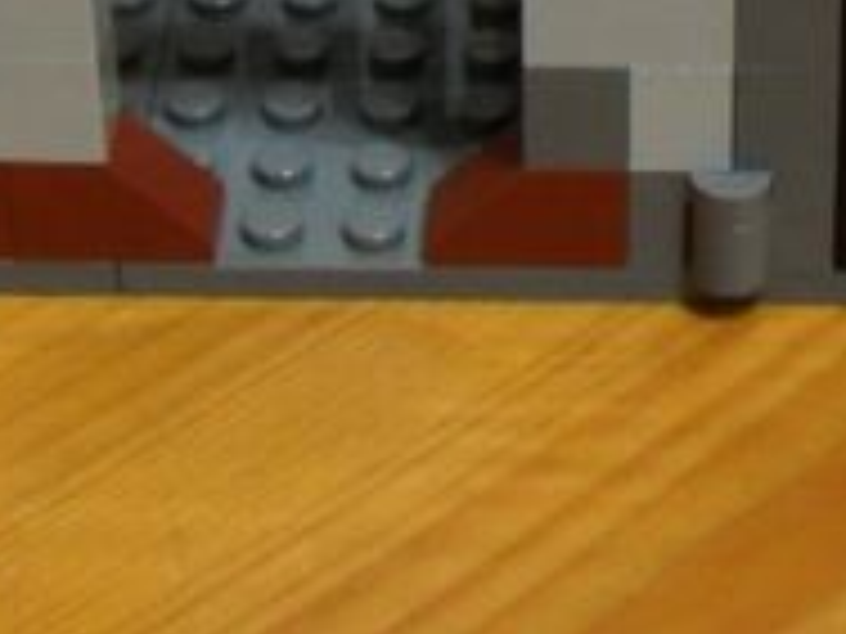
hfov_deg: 13.1
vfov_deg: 9.6
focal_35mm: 149
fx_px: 3641
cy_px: -387
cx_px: 878
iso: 200
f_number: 2.8
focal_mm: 6.2
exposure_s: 1/10
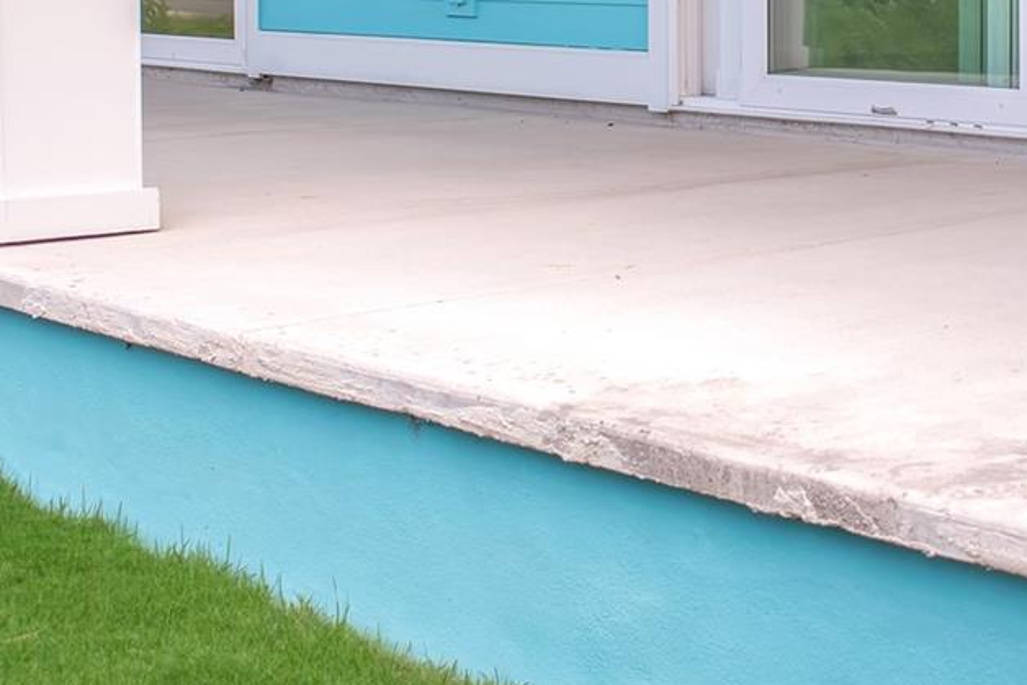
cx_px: 733
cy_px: -109
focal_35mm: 79
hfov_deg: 25.4
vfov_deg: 16.6
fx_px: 2254
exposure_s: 1/2500
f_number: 4
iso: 200
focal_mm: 31
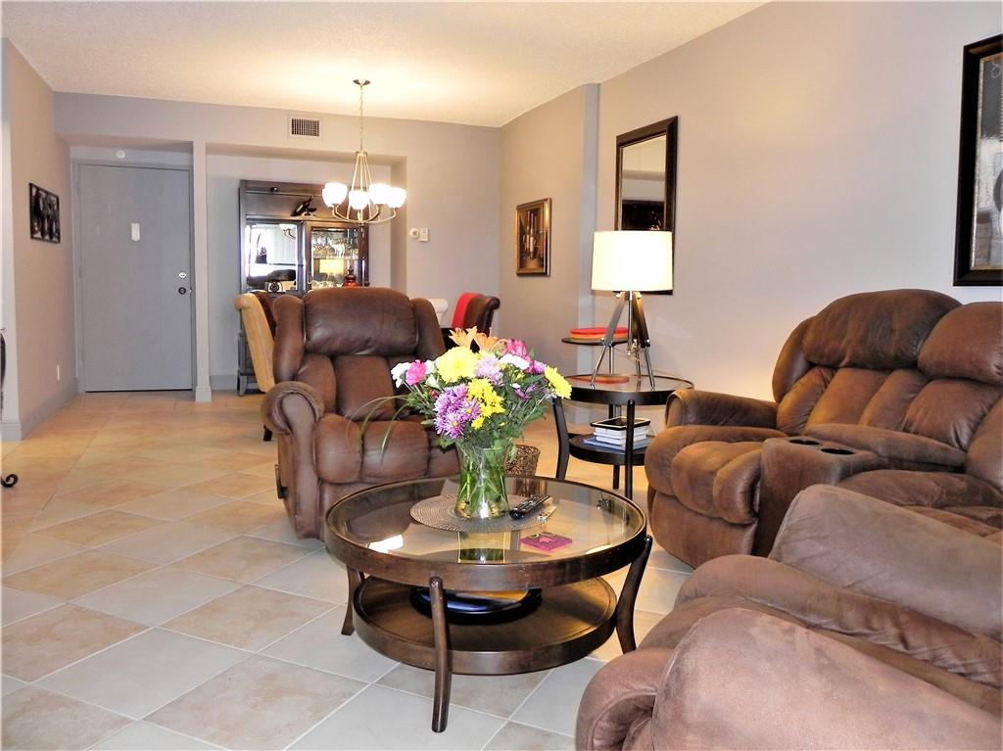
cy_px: 376
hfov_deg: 67.3
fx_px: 753
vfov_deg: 53.0
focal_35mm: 26
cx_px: 502
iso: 200
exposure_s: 1/30
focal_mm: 4.6
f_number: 2.8
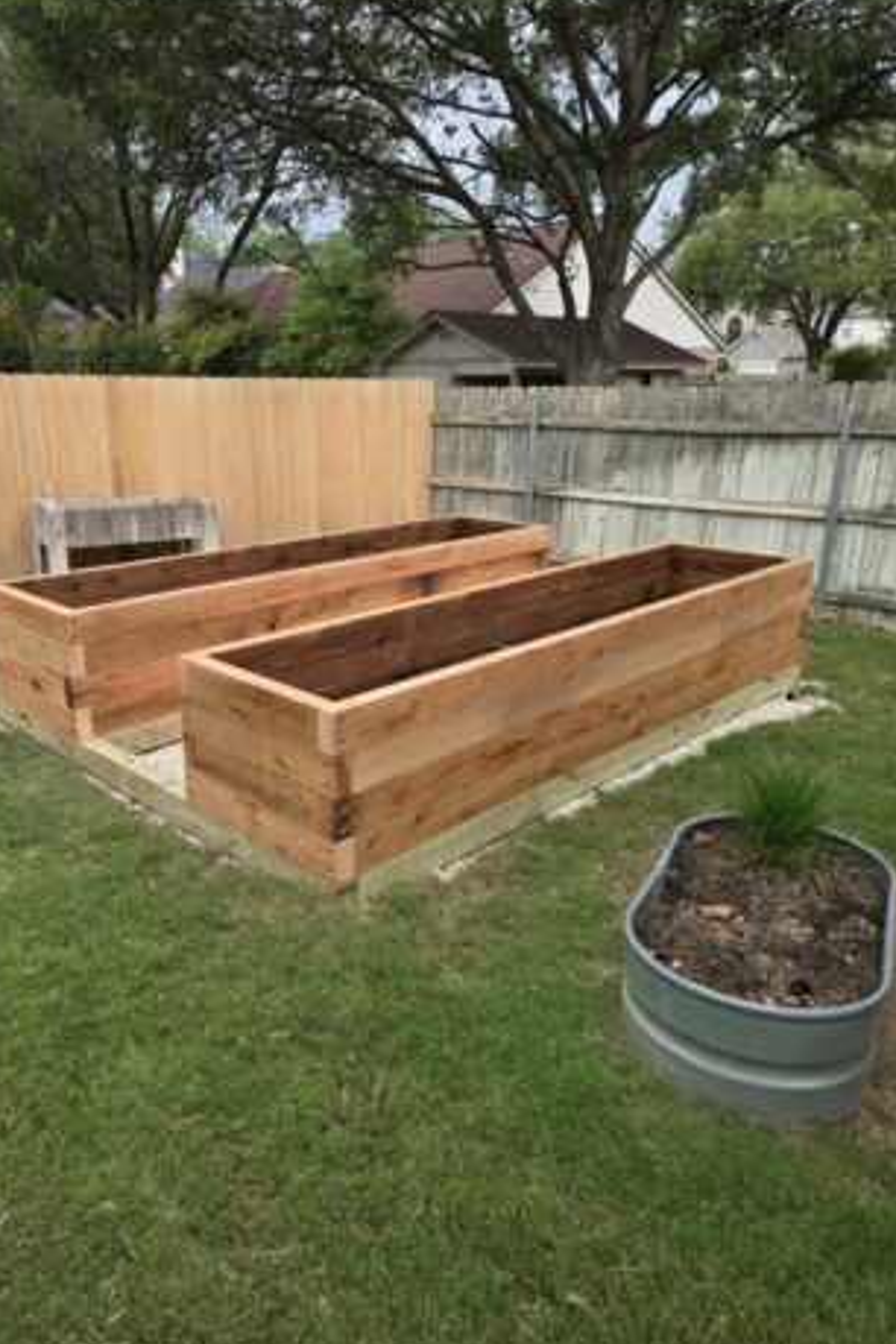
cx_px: 404
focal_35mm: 25
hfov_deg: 51.2
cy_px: 662
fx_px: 933
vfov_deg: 71.5
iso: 25
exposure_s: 1/601
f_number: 1.8
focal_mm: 5.4
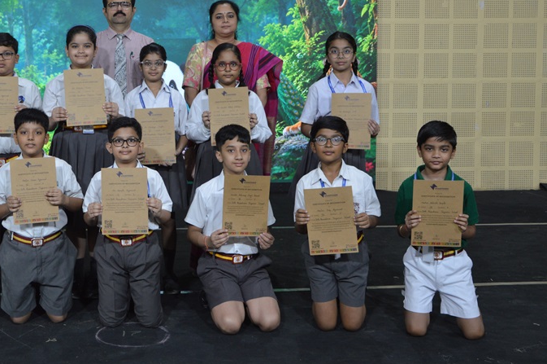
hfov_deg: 39.4
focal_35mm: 49
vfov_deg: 27.3
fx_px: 744
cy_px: 124
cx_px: 143
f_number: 3.8
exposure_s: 1/60
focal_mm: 22
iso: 400
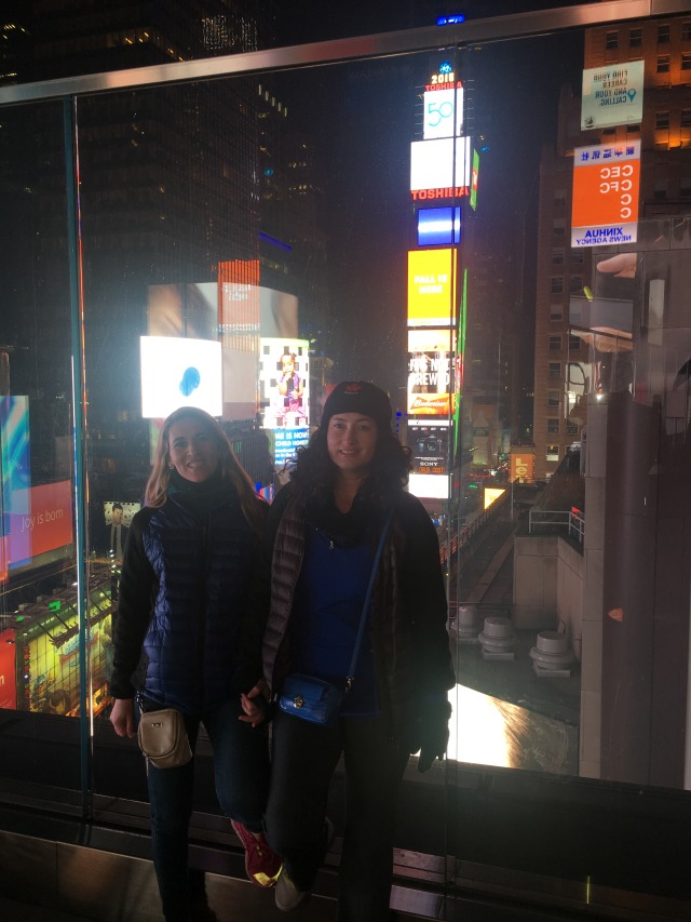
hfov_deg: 48.2
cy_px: 461
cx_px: 346
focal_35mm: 29
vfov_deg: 61.7
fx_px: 772
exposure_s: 1/43
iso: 25
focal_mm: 4.15
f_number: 2.2
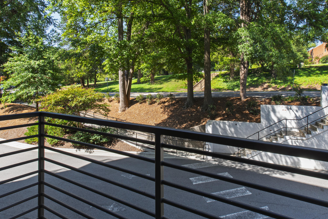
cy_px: 76
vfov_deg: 54.1
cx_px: 177
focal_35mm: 23
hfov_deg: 76.0
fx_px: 210
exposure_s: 1/40
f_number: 8
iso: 100
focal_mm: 10
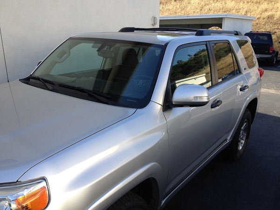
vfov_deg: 40.7
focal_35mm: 35
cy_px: 105
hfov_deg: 52.6
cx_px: 140
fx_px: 283
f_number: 2.4
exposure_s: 1/418
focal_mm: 4.28
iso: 50
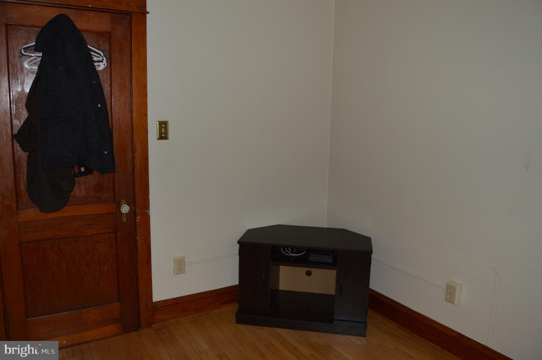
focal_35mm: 27
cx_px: 271
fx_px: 406
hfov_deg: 67.4
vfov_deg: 47.8
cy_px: 180
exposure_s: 1/200
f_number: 4.5
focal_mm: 18
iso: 800
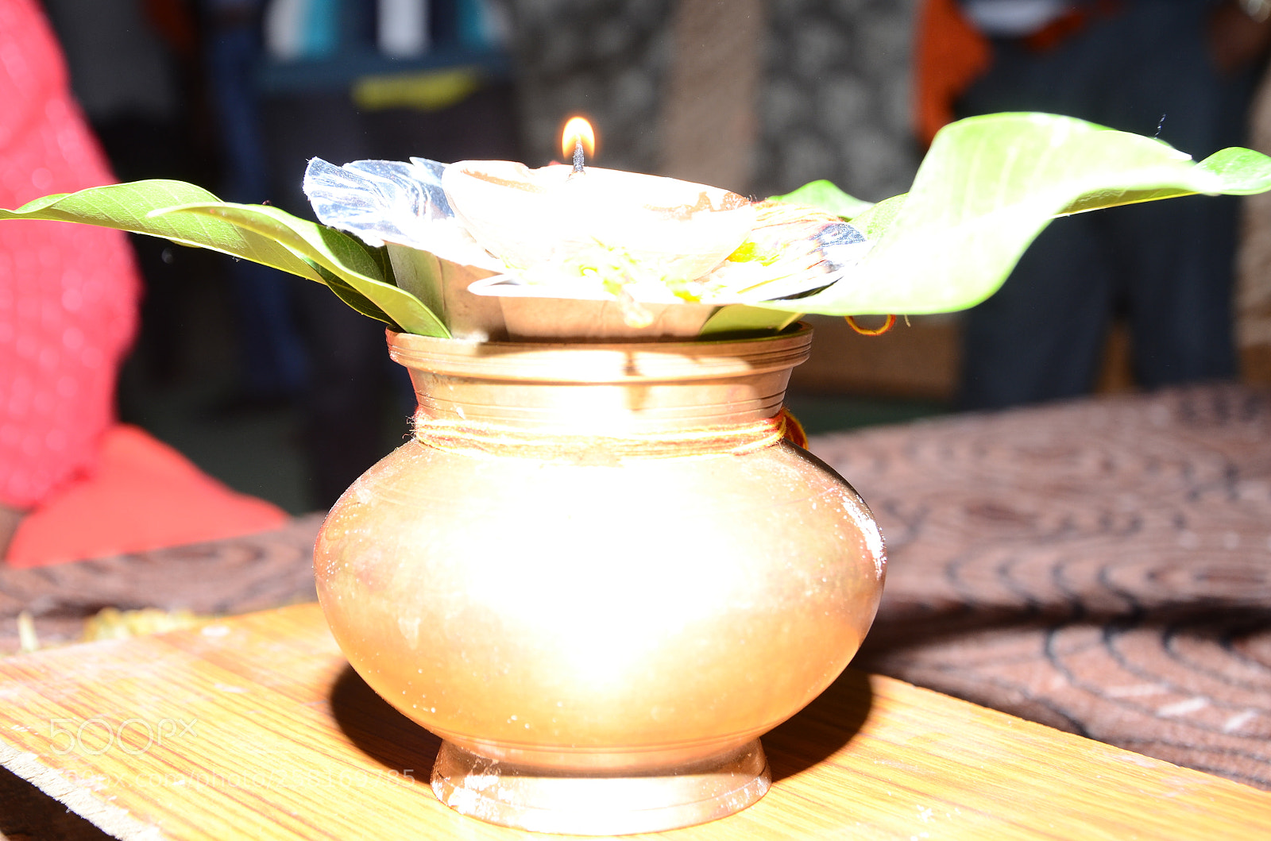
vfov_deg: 22.5
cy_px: 420
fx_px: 2113
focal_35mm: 60
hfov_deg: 33.5
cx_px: 636
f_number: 5.6
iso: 320
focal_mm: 40
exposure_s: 1/125
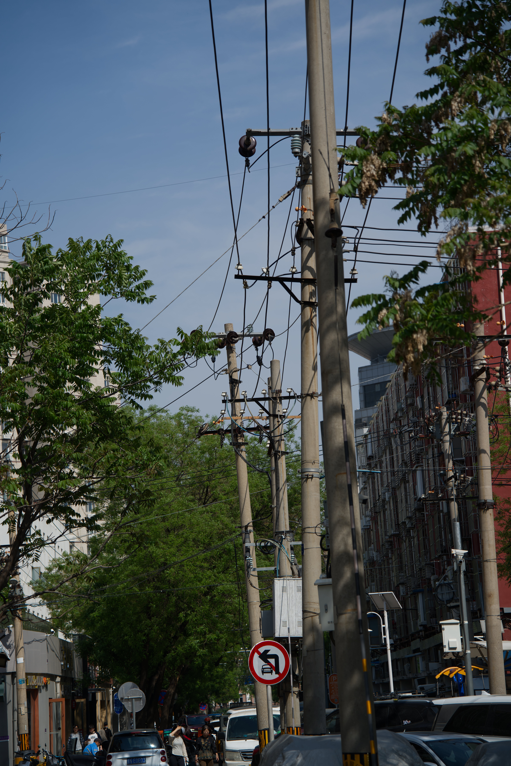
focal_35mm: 102
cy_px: 383
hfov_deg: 13.4
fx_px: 2171
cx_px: 256
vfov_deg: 20.0
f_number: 5.6
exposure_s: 1/1000
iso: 125
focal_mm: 102
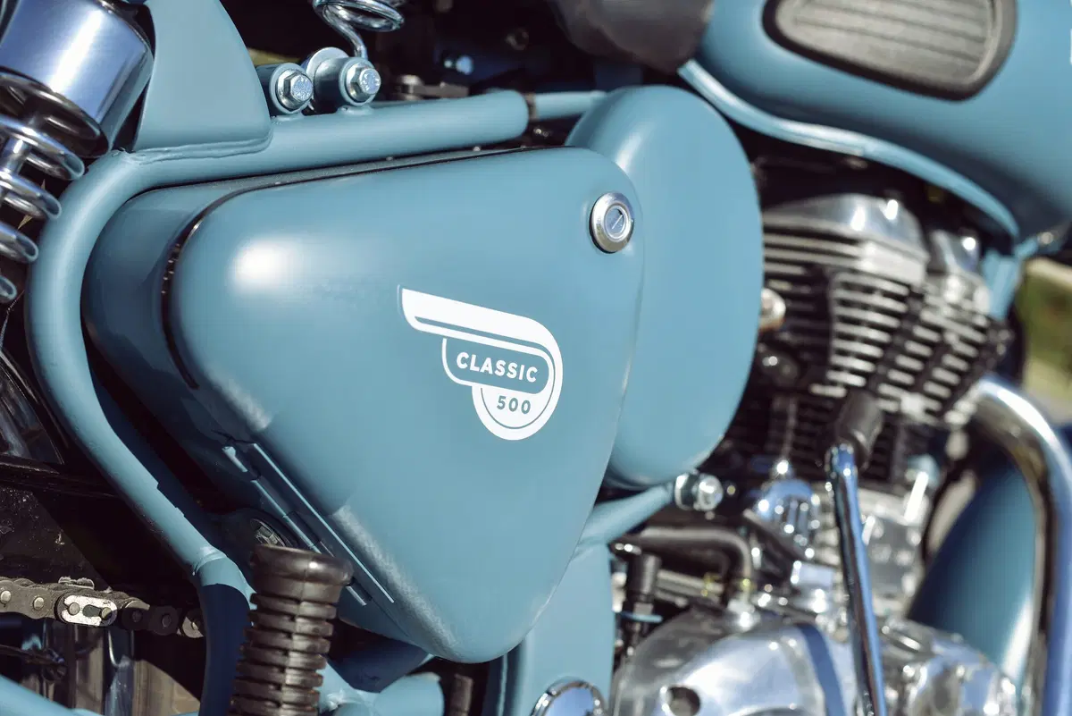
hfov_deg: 39.6
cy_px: 358
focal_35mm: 50
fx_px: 1489
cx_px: 536
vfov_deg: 27.0
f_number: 5.6
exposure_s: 1/640
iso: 100
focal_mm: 50
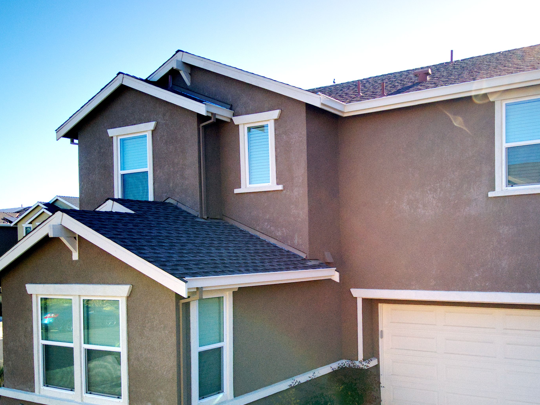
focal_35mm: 35
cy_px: 257
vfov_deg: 40.4
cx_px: 342
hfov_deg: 52.0
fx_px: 546
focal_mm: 4.5
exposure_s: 1/15
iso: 100
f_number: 2.8
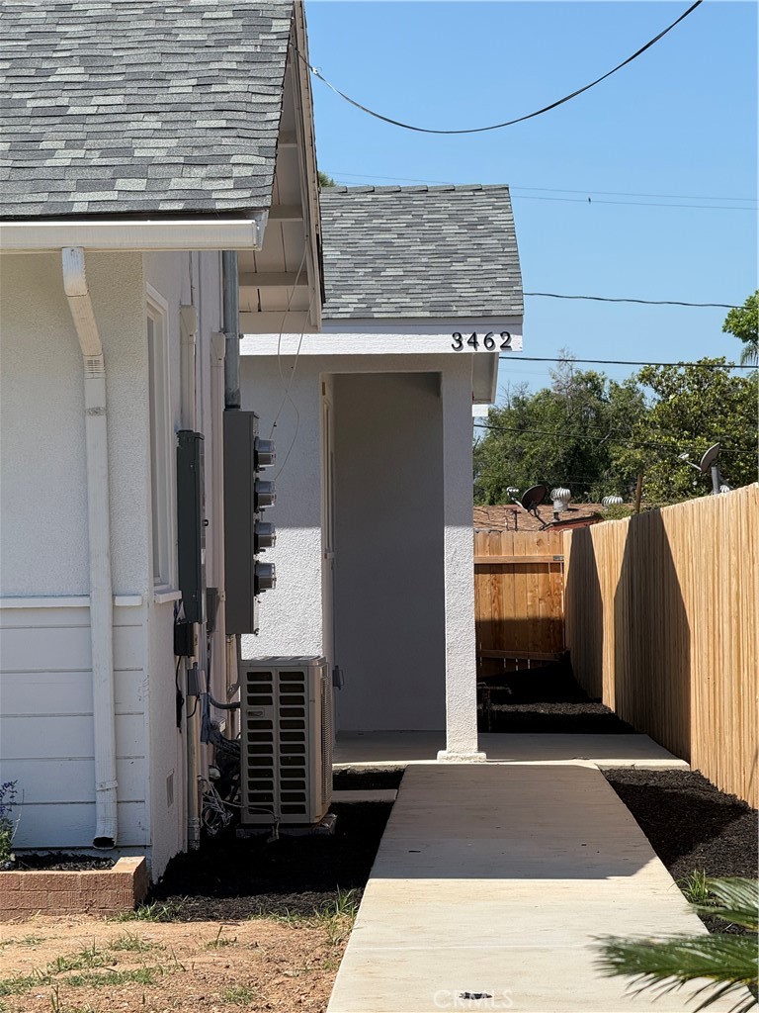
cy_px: 506
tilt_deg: +1.0
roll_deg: +1.2
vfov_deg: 16.4
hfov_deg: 12.3
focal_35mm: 120
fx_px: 3508
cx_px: 380
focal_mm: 15.66
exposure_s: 1/1818
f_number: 2.8
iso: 64
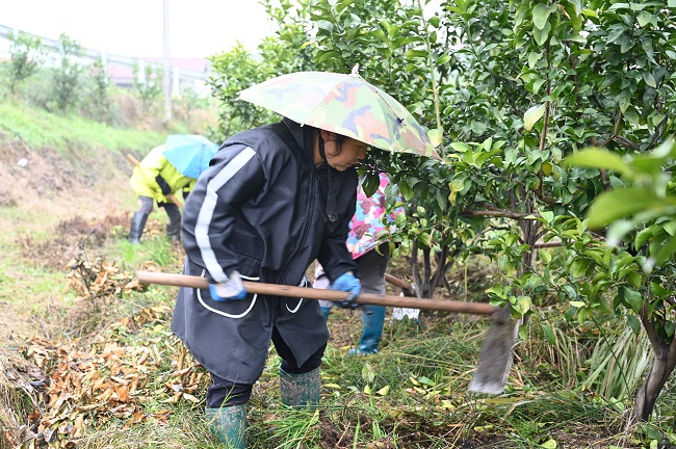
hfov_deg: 39.6
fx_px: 938
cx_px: 338
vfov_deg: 26.9
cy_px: 224
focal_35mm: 50
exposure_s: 1/100
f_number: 4.5
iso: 640
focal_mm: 50
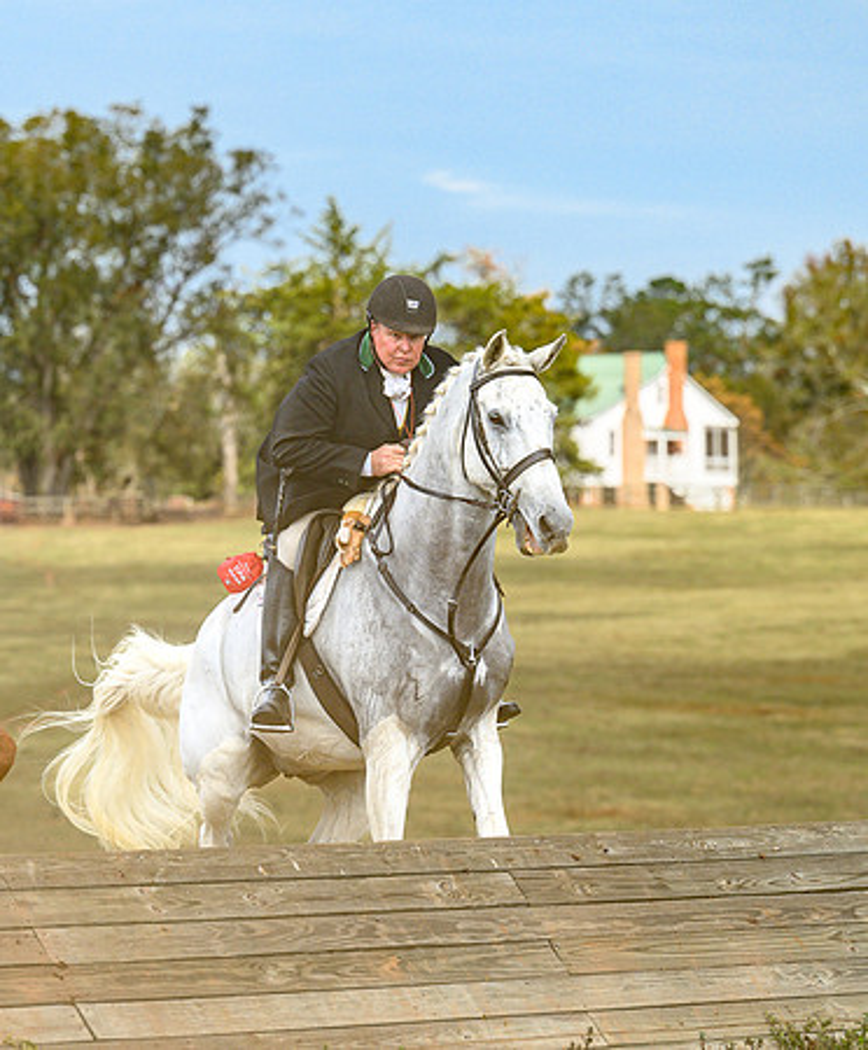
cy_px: 506
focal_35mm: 221
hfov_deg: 7.1
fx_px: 6954
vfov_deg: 8.6
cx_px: 203
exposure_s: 1/1000
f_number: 3.5
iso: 400
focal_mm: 120
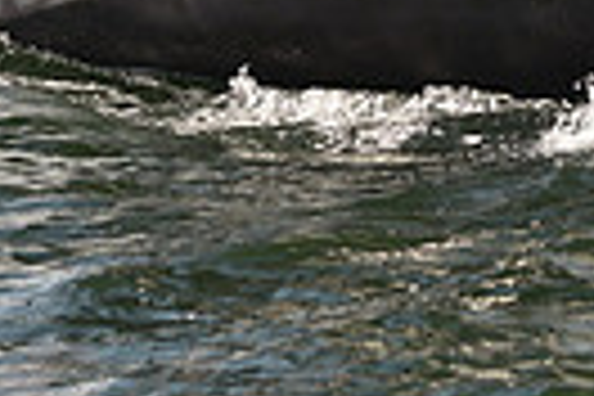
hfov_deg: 6.7
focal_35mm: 307
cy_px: -317
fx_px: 5065
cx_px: 576
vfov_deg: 4.4
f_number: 4.5
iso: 250
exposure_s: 1/1250
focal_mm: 70
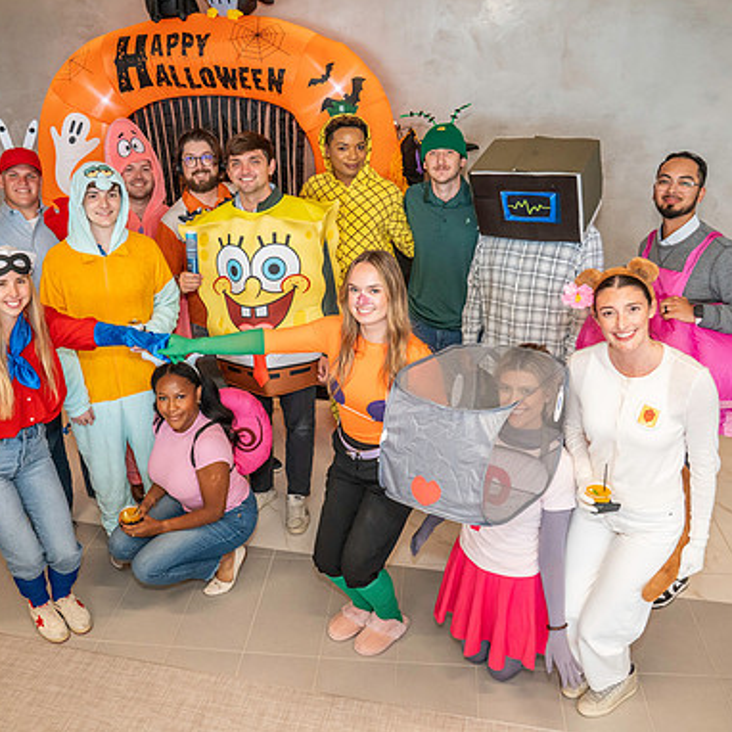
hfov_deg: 52.5
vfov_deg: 52.5
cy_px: 367
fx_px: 742
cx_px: 343
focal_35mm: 31
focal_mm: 24
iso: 3200
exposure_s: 1/160
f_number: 5.6
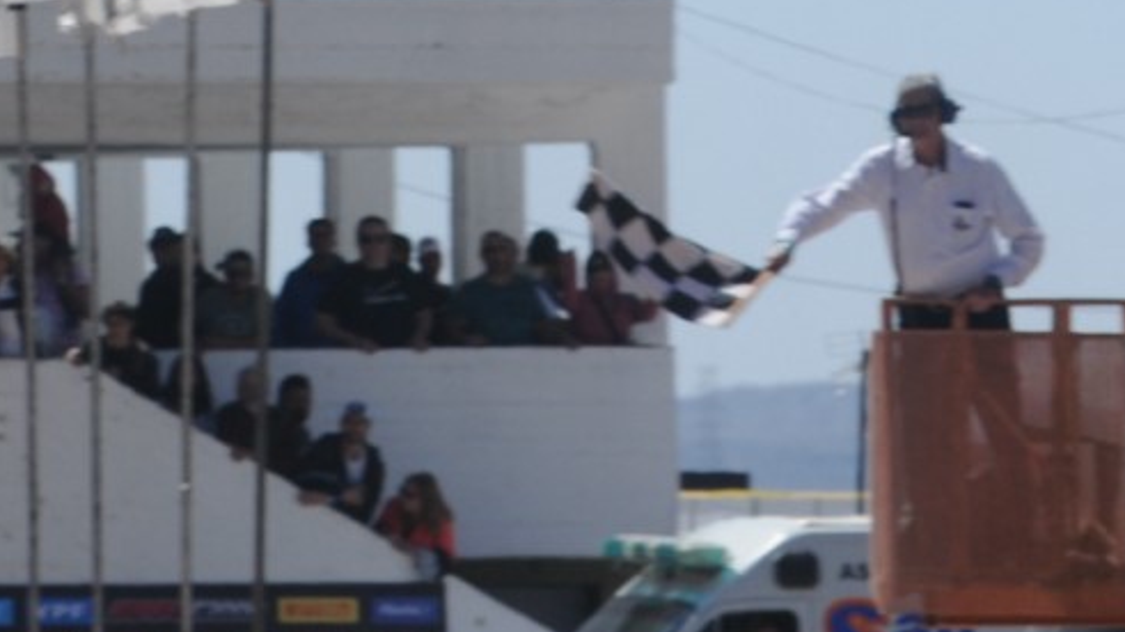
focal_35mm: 793
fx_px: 23643
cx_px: 1565
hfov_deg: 2.7
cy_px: 1004
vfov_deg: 1.5
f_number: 6.3
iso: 250
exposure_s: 1/800
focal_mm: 155
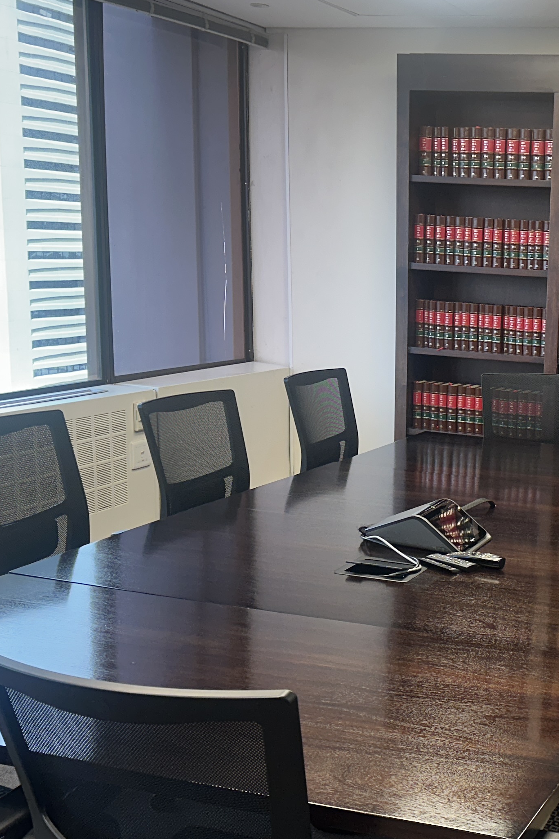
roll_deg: -2.5
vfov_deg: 40.3
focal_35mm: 49
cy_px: 457
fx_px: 1141
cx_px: 584
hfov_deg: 25.8
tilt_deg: -10.2
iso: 100
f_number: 1.78
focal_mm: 6.86
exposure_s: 1/100
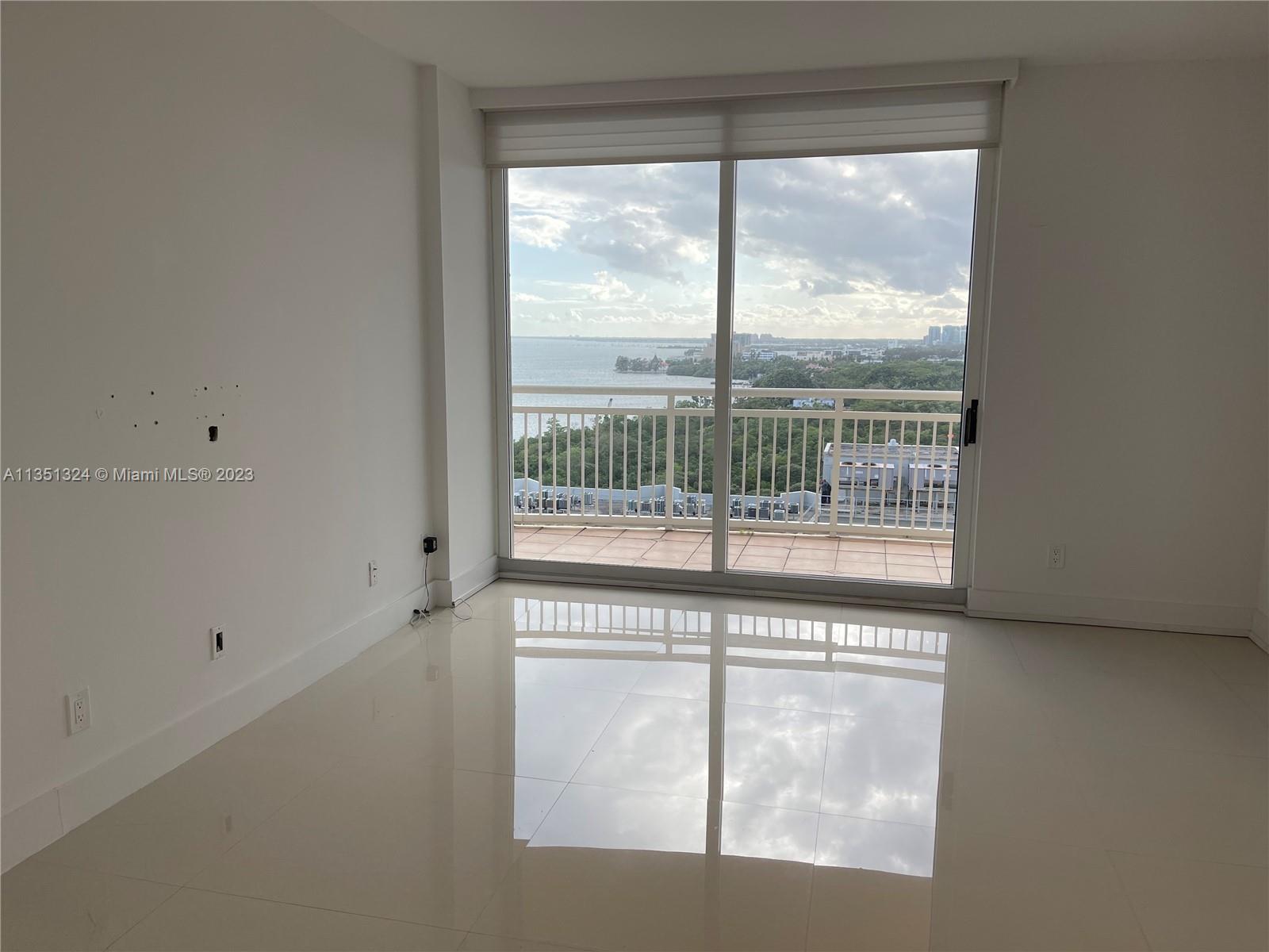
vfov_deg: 53.1
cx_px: 634
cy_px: 476
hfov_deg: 67.3
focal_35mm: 26
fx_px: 953
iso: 32
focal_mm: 5.1
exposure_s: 1/745
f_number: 1.6
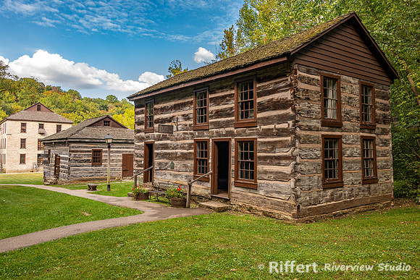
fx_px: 335
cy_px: 140
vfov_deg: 45.4
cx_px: 210
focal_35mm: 29
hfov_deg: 64.2
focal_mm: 28
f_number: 8
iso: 320
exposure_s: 1/160
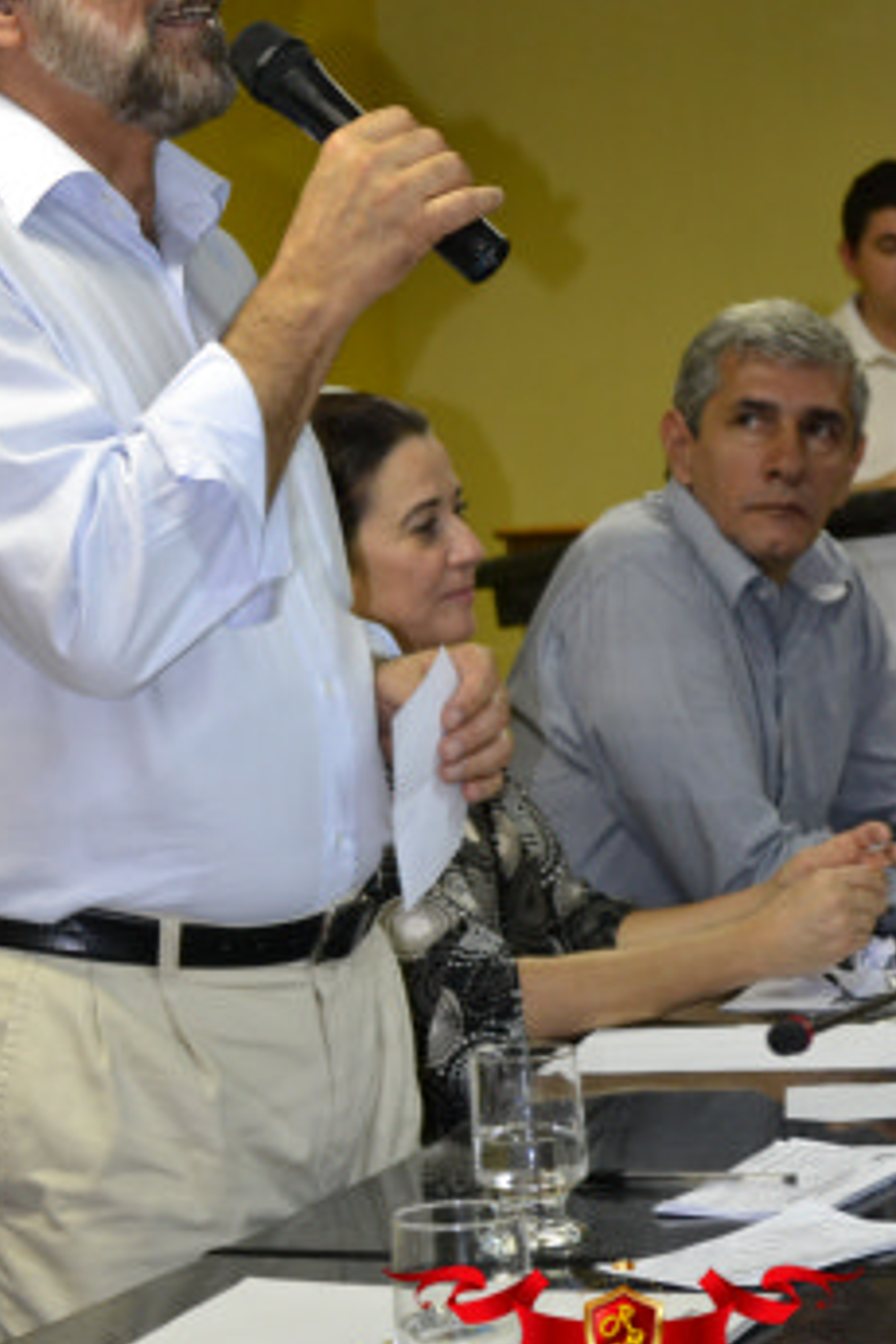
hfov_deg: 12.1
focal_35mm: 113
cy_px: 553
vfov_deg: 18.1
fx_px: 4218
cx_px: 282
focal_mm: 52
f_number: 5.6
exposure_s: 1/60
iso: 2500
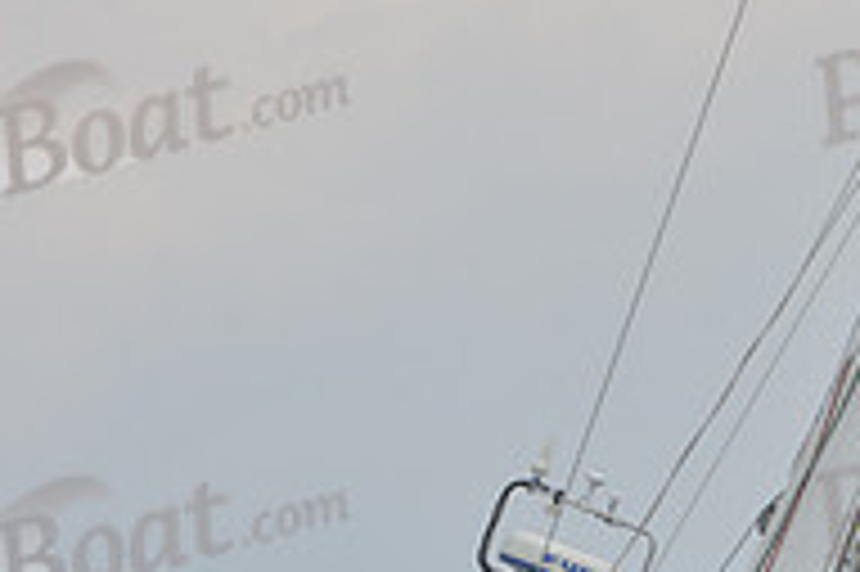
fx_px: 17423
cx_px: 585
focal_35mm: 730
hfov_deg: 2.8
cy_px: 741
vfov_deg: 1.9
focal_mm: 240
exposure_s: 1/800
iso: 280
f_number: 7.1
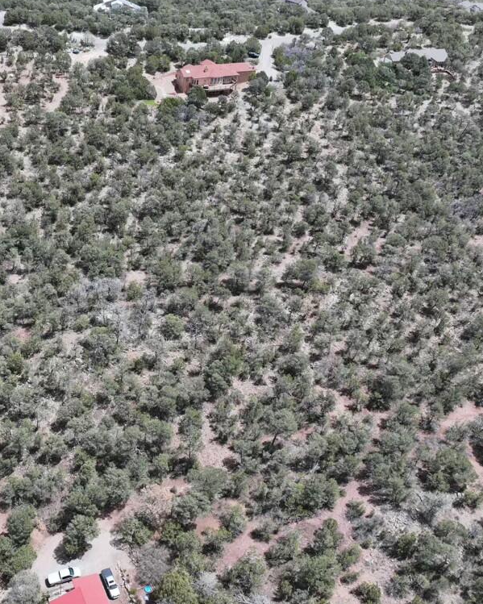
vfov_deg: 55.7
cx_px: 89
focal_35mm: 32
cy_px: 298
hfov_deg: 43.4
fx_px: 572
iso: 100
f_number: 2.8
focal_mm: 12.29
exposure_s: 1/1250
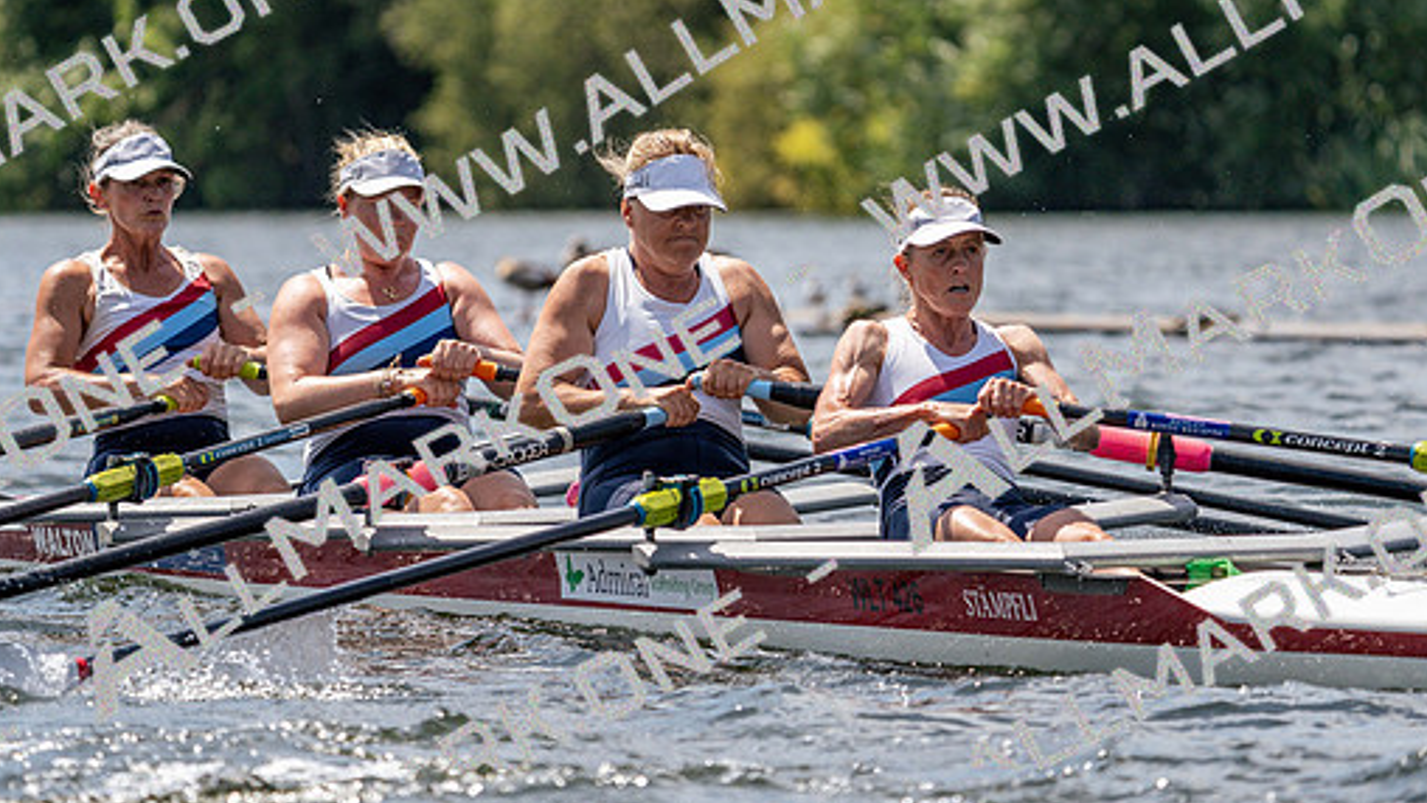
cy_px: 288
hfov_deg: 6.2
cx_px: 657
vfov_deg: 3.5
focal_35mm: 348
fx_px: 13171
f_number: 5.6
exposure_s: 1/2000
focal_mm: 291
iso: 250
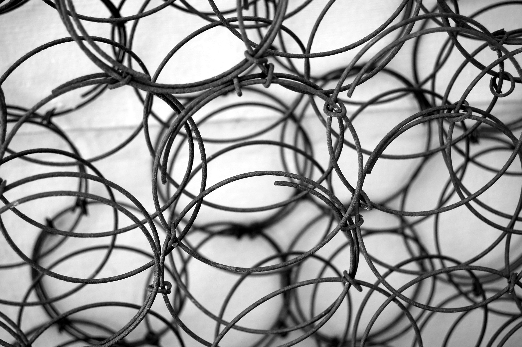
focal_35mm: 82
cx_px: 261
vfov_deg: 16.5
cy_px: 174
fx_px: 1195
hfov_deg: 24.6
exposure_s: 1/100
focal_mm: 55
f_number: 5.6
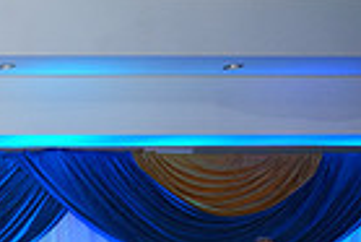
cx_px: -270
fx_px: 1004
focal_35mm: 100
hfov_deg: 17.1
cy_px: 389
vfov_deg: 12.8
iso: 2000
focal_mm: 24
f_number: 5
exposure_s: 1/200
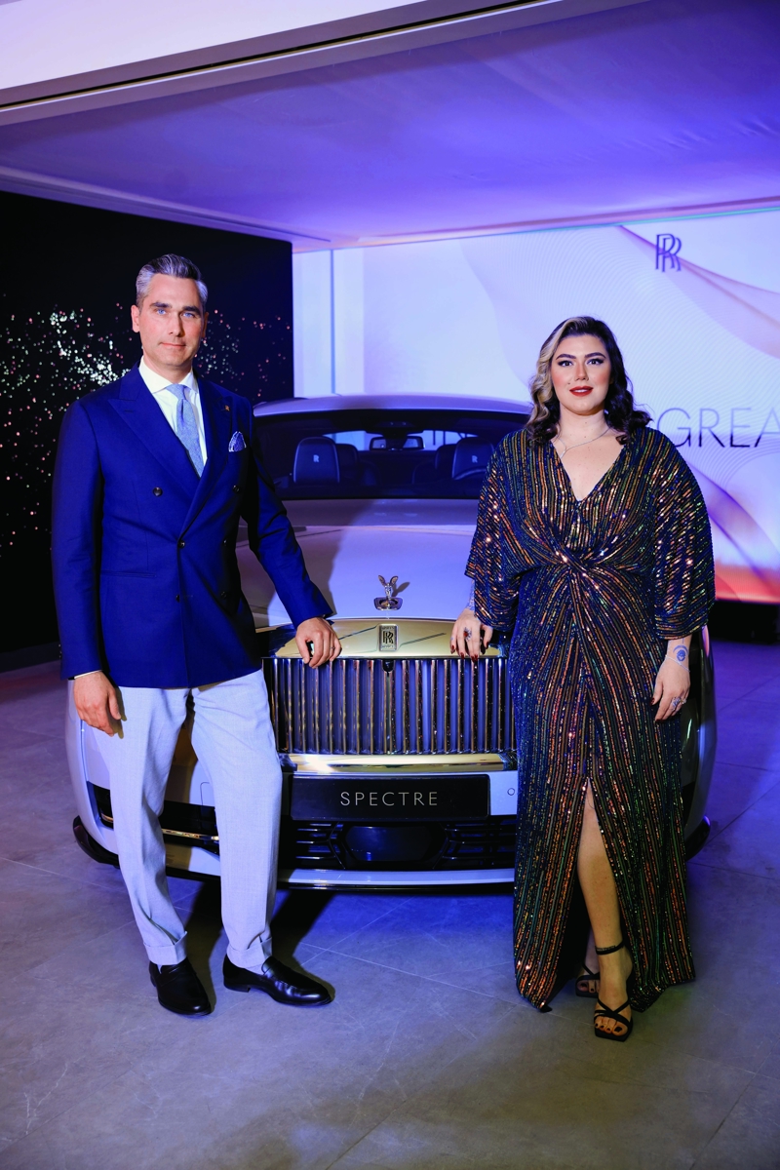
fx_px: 1258
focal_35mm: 39
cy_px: 585
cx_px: 390
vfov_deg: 49.9
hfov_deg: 34.5
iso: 800
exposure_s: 1/100
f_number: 4
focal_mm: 38.7
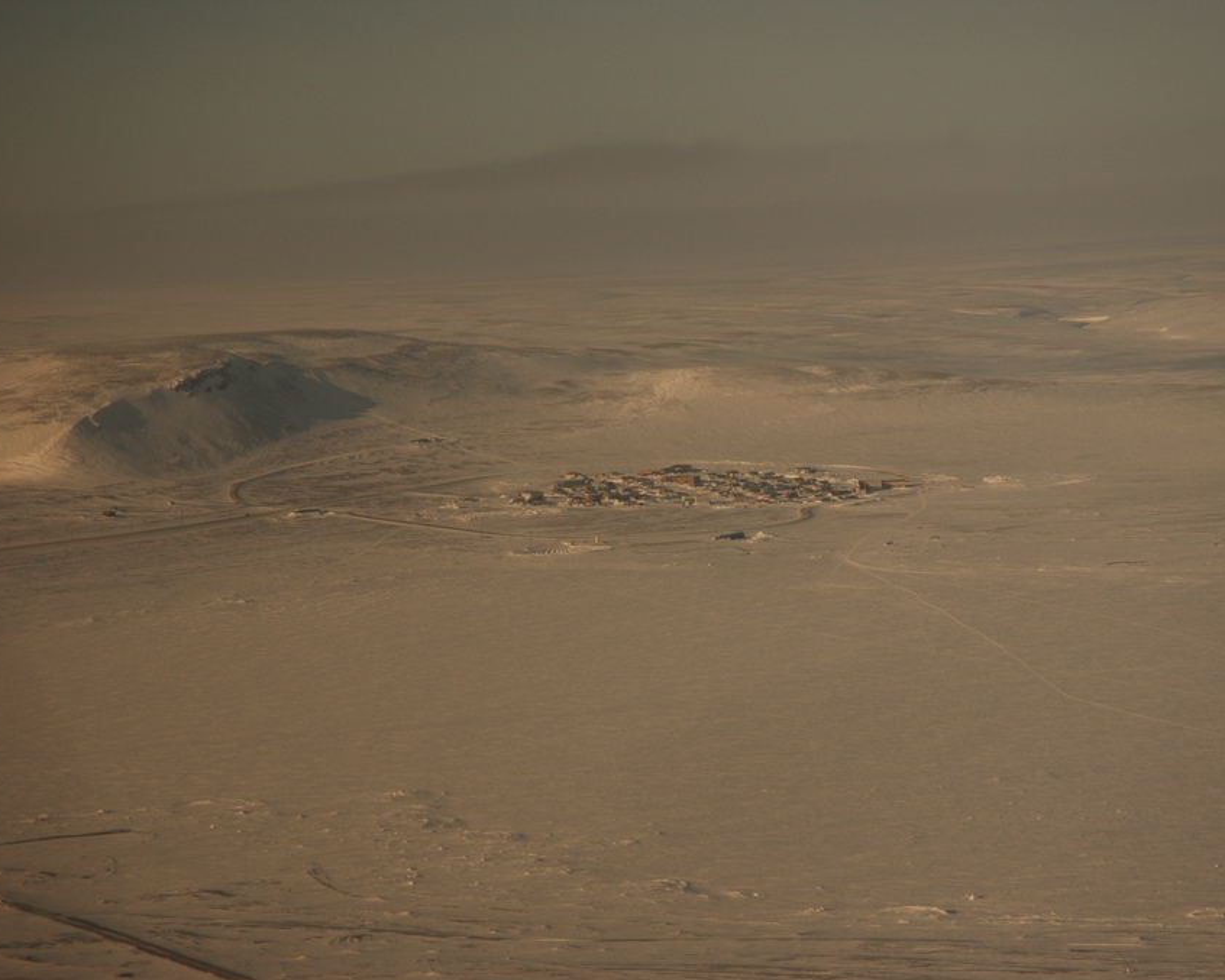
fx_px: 4315
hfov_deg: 16.2
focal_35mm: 119
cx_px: 649
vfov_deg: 13.0
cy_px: 491
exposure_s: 1/160
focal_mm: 70
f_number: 6.3
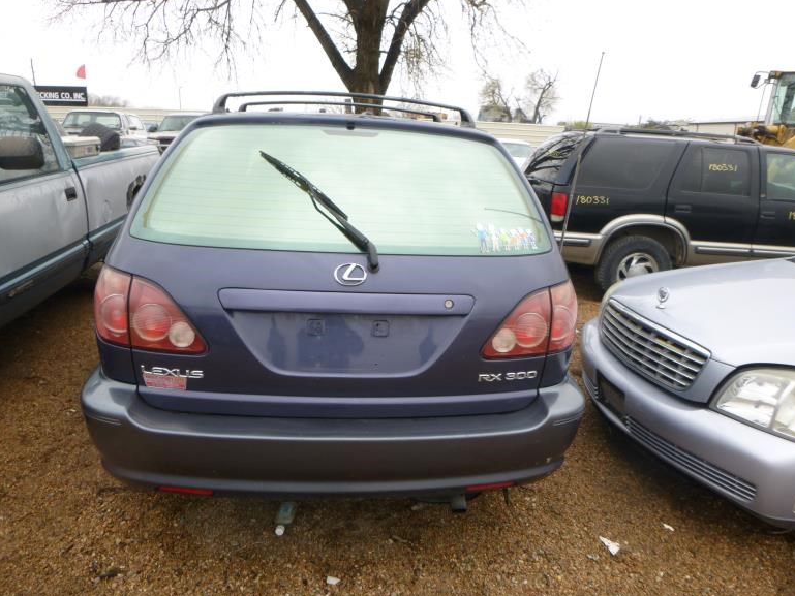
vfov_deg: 53.1
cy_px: 291
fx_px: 597
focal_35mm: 26
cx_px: 395
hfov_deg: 67.3
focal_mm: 4.5
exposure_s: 1/80
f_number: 3.9
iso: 100
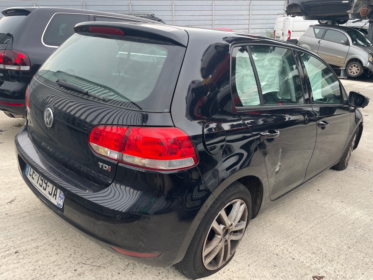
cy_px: 140
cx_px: 186
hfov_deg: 67.3
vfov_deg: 53.1
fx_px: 280
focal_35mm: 26
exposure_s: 1/401
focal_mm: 4.2
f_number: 1.6
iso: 32
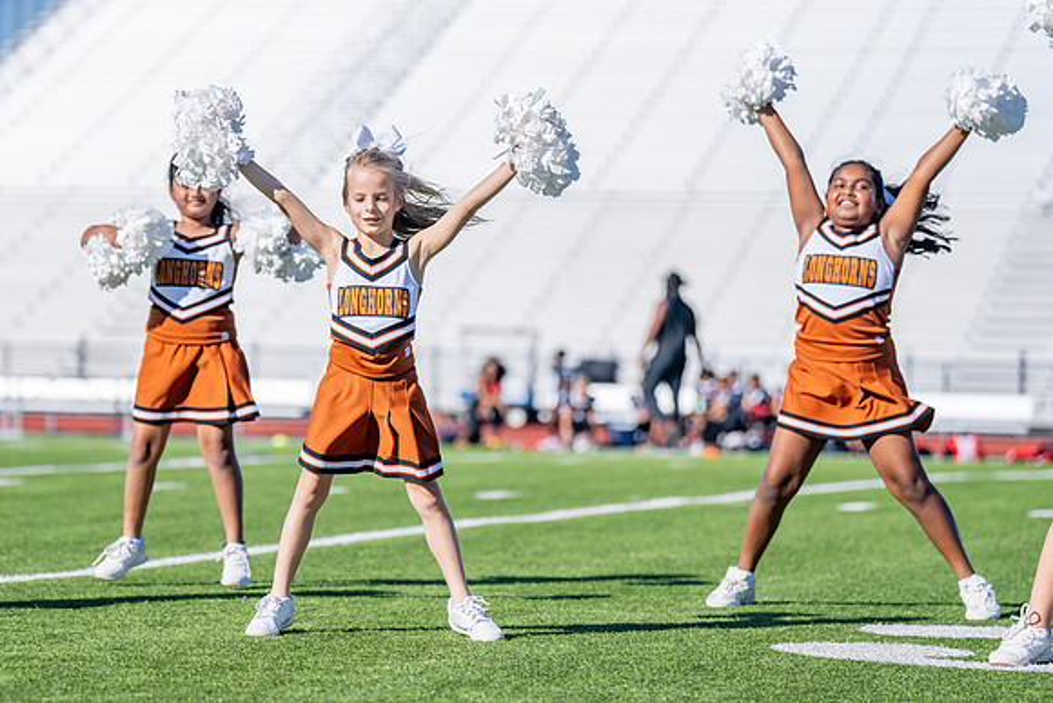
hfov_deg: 13.3
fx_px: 4516
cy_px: 347
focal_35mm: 154
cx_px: 359
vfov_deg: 8.9
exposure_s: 1/2500
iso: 100
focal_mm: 116
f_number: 2.8
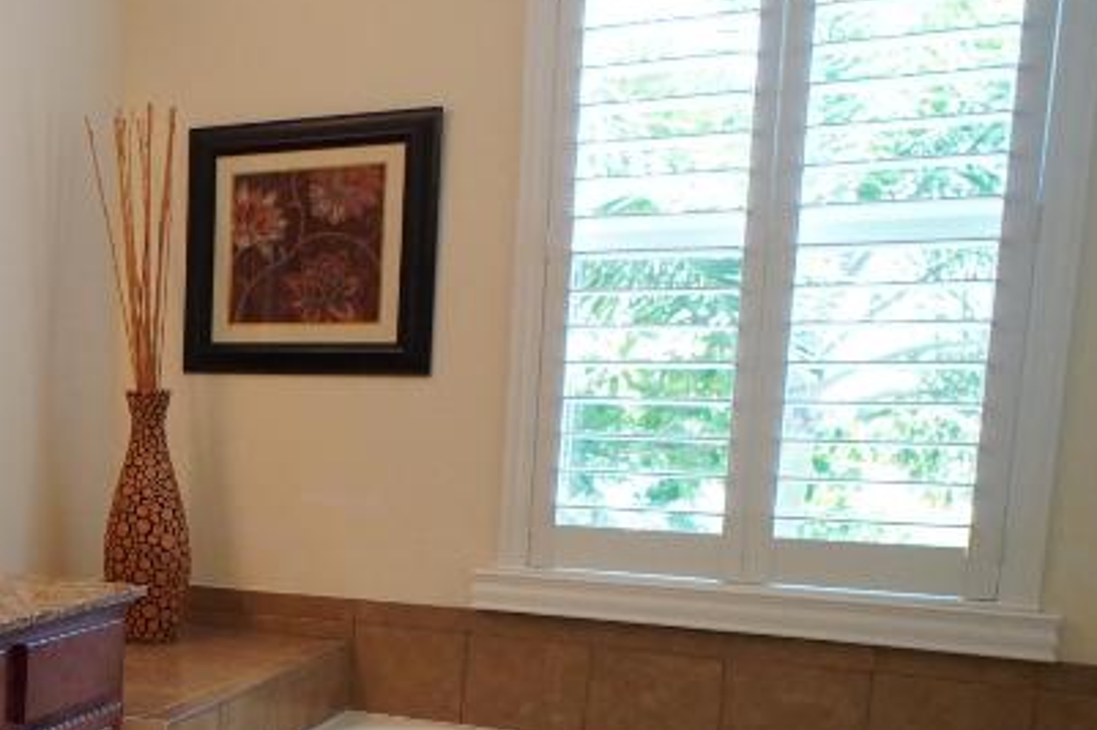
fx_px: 1445
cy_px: 593
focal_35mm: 47
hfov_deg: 32.9
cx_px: -268
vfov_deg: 27.7
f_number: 5
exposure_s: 1/200
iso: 2000
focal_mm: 11
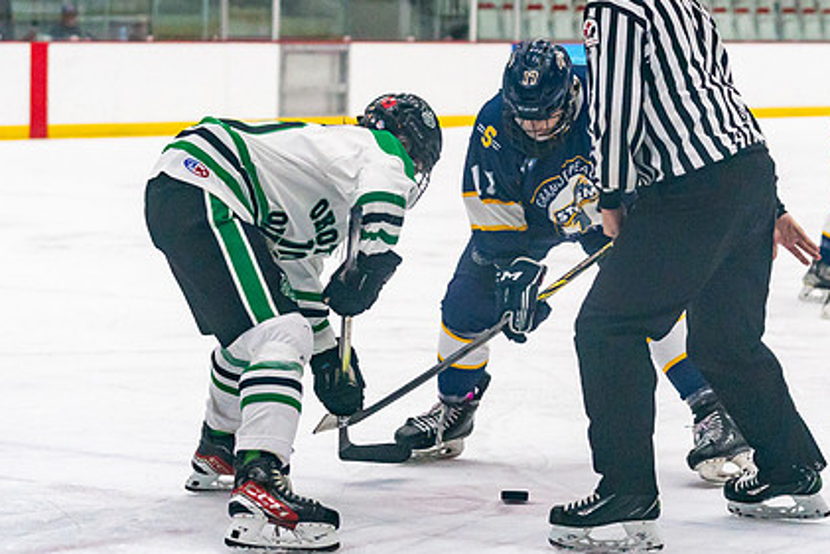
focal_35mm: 145
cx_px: 439
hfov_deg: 14.1
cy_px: 258
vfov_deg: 9.5
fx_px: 3344
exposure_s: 1/1600
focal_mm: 70
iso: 4000
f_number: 2.8
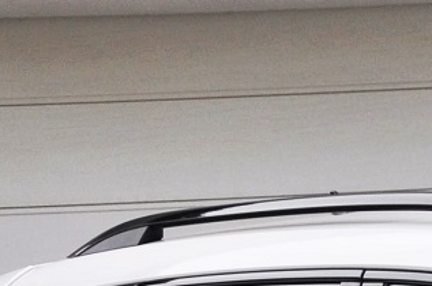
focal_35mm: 270
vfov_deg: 4.9
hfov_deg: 7.2
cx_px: 1014
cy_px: 796
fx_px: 3233
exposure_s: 1/160
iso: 250
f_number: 6.3
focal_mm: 30
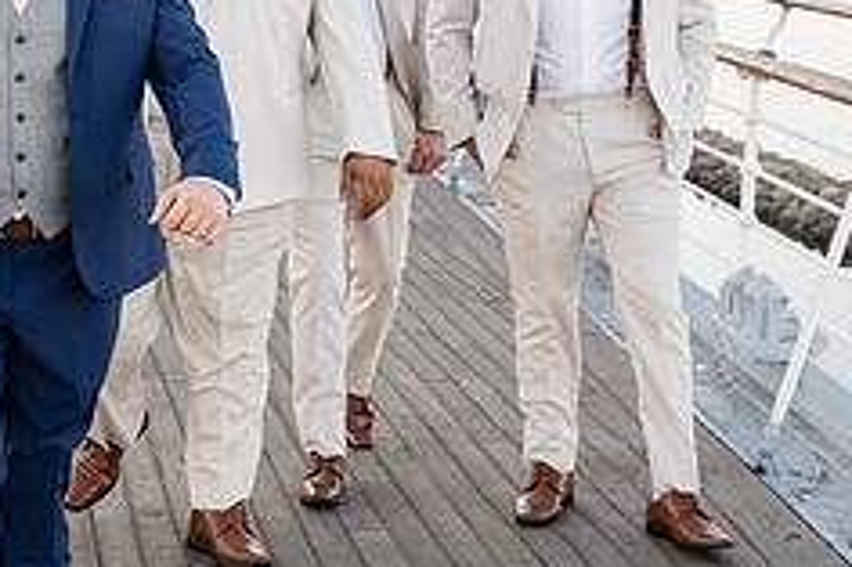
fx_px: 2294
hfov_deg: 20.4
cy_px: 143
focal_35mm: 97
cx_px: 22
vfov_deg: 14.0
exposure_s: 1/200
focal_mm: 39.4
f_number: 4.5
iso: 125
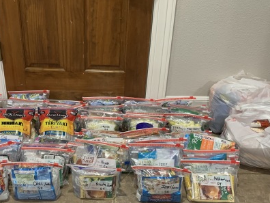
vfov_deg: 33.9
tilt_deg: -28.1
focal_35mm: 42
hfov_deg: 44.5
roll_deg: +0.5
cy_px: 140
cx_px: 104
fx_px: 328
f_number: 1.8
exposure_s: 1/40
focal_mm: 4.25
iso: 400
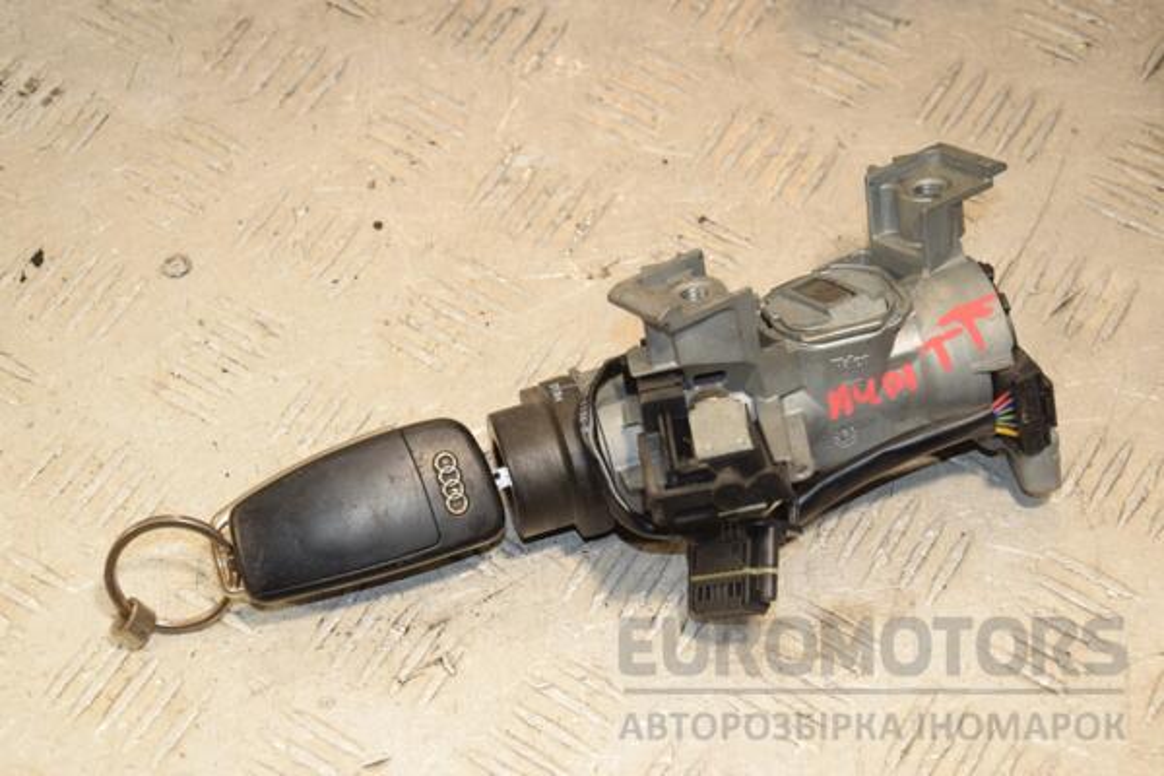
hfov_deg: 26.0
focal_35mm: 78
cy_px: 388
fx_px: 2522
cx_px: 582
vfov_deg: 17.5
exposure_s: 1/200
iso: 800
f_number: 7.1
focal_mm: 52
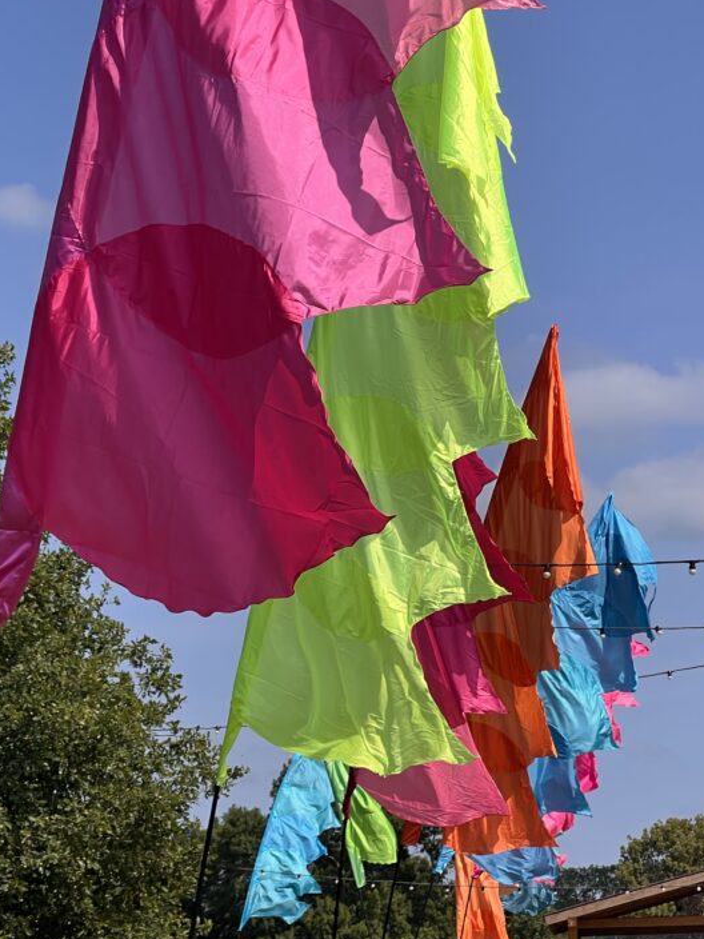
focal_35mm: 112
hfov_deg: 13.2
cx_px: 252
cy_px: 435
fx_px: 3037
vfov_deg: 17.6
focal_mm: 9
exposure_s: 1/896
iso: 32
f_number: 2.8
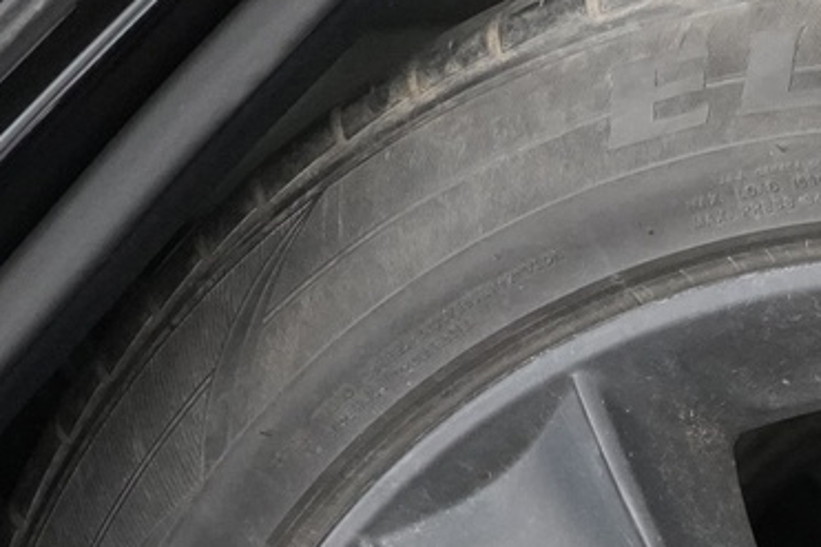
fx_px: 2986
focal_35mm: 131
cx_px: 1100
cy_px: 921
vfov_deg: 10.0
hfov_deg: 14.9
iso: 6400
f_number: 3.5
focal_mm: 30
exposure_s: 1/60
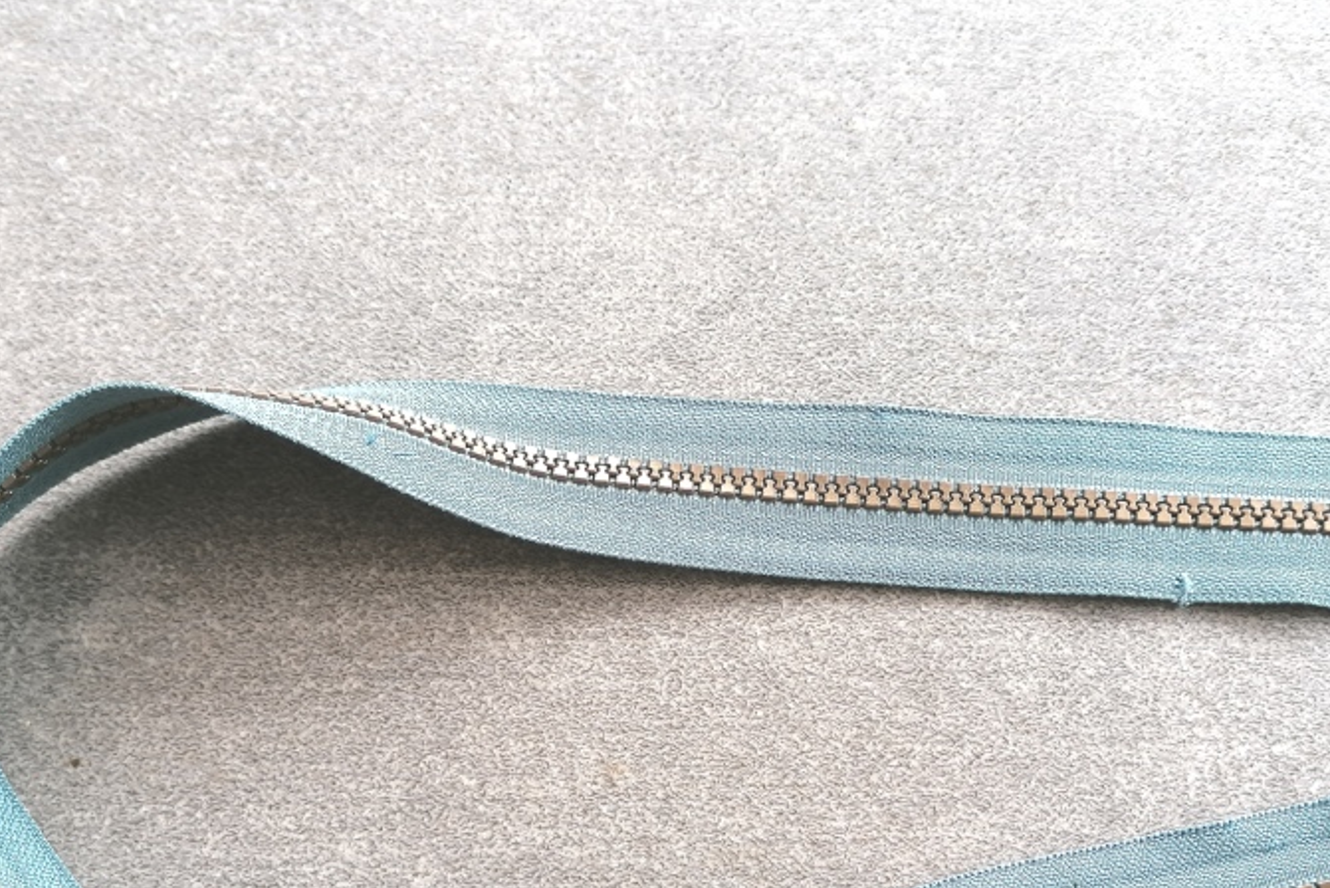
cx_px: 678
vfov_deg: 28.6
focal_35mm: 46
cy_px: 710
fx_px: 1700
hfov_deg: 42.7
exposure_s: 1/153
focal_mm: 4.75
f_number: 1.8
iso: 50
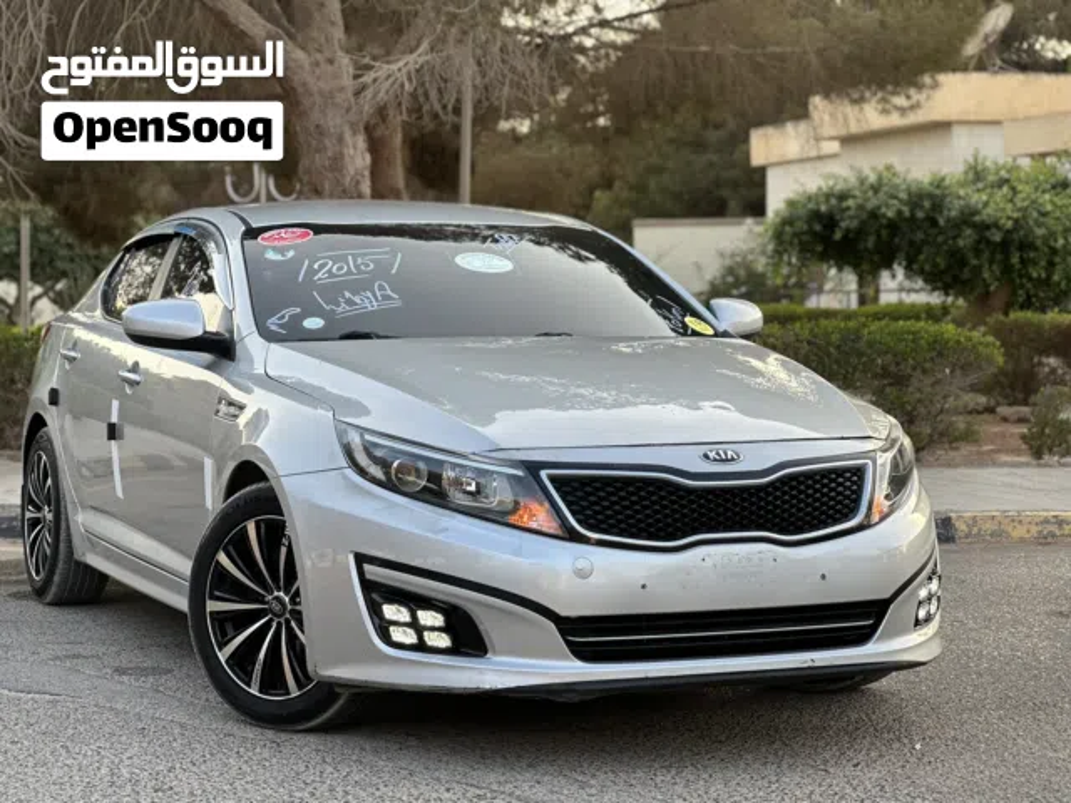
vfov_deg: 19.1
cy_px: 402
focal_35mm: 77
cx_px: 536
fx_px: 2382
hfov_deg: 25.3
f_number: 2.8
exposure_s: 1/121
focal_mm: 9
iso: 50
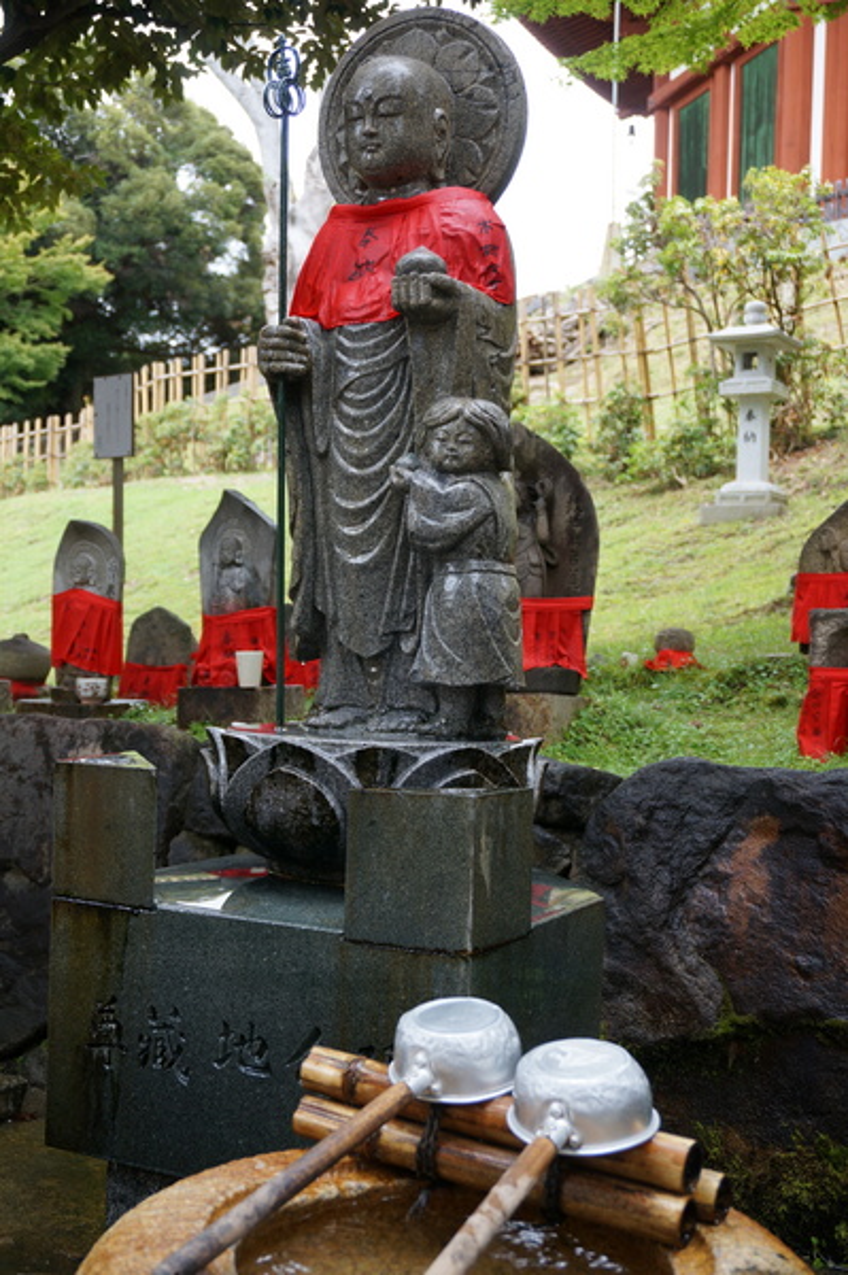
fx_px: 1540
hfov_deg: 30.8
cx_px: 424
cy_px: 638
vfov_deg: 45.0
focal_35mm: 44
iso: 160
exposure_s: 1/60
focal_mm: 29
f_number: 4.5
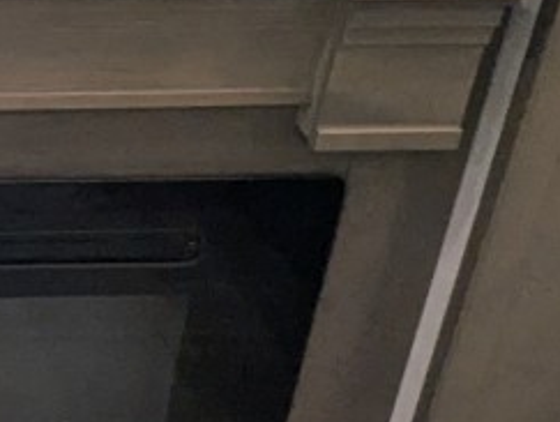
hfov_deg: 17.4
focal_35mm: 92
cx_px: -441
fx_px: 1491
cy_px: -42
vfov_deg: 15.7
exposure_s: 1/95.5
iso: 69
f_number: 2.2
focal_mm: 2.35
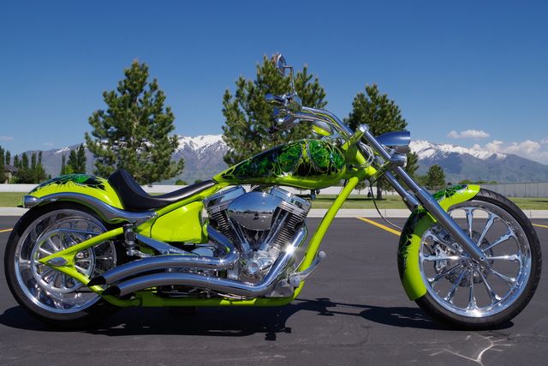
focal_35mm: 36
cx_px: 274
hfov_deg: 53.1
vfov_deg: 36.9
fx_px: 548
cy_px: 183
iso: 200
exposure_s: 1/500
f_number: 9
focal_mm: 24.38
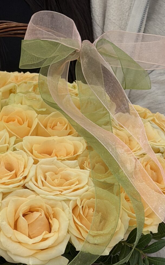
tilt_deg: -16.2
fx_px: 957
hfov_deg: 9.8
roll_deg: -0.8
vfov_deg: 15.7
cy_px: 190
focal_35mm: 133
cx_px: 9
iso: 80
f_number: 1.78
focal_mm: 6.76
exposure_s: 1/100
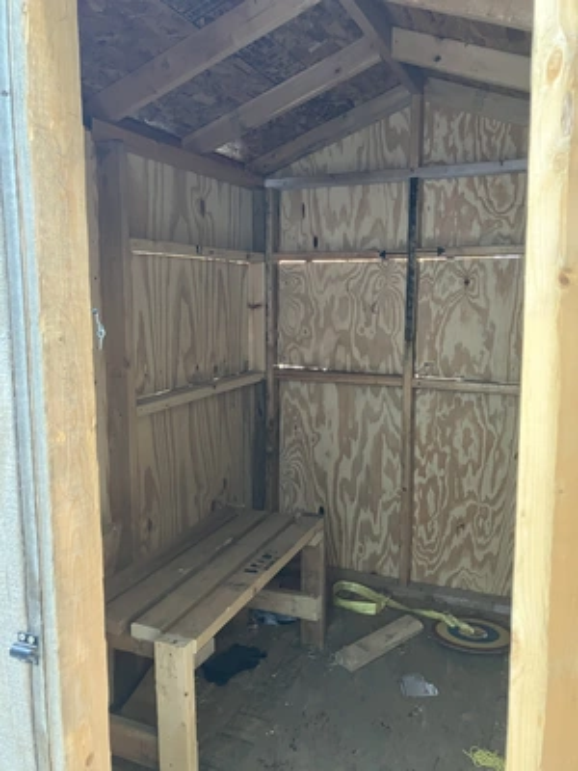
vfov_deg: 63.4
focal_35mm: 28
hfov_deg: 49.7
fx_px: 623
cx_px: 289
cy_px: 386
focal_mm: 3.99
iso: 250
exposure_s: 1/60
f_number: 1.8
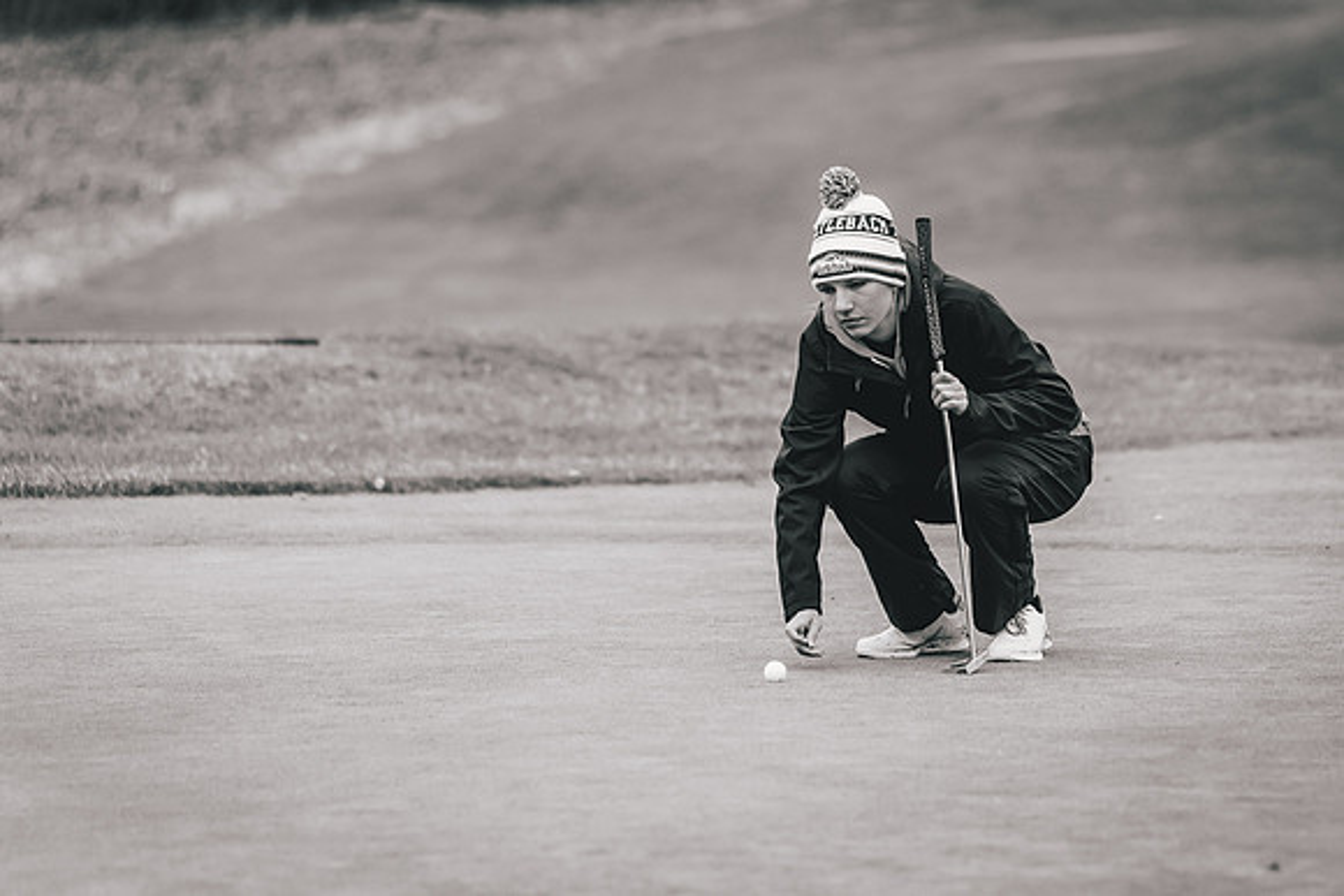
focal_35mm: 229
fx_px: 8543
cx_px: 892
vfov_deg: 6.0
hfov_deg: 9.0
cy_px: 448
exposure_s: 1/4000
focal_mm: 150
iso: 640
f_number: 2.8
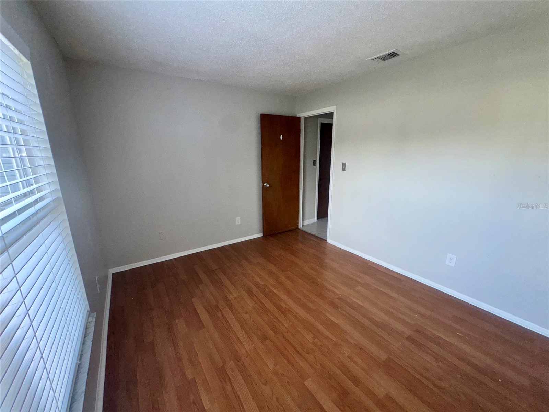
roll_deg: +0.1
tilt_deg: -13.6
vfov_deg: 85.7
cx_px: 274
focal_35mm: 14
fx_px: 222
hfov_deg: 102.1
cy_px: 206
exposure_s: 1/121
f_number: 2.2
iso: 100
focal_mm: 2.22
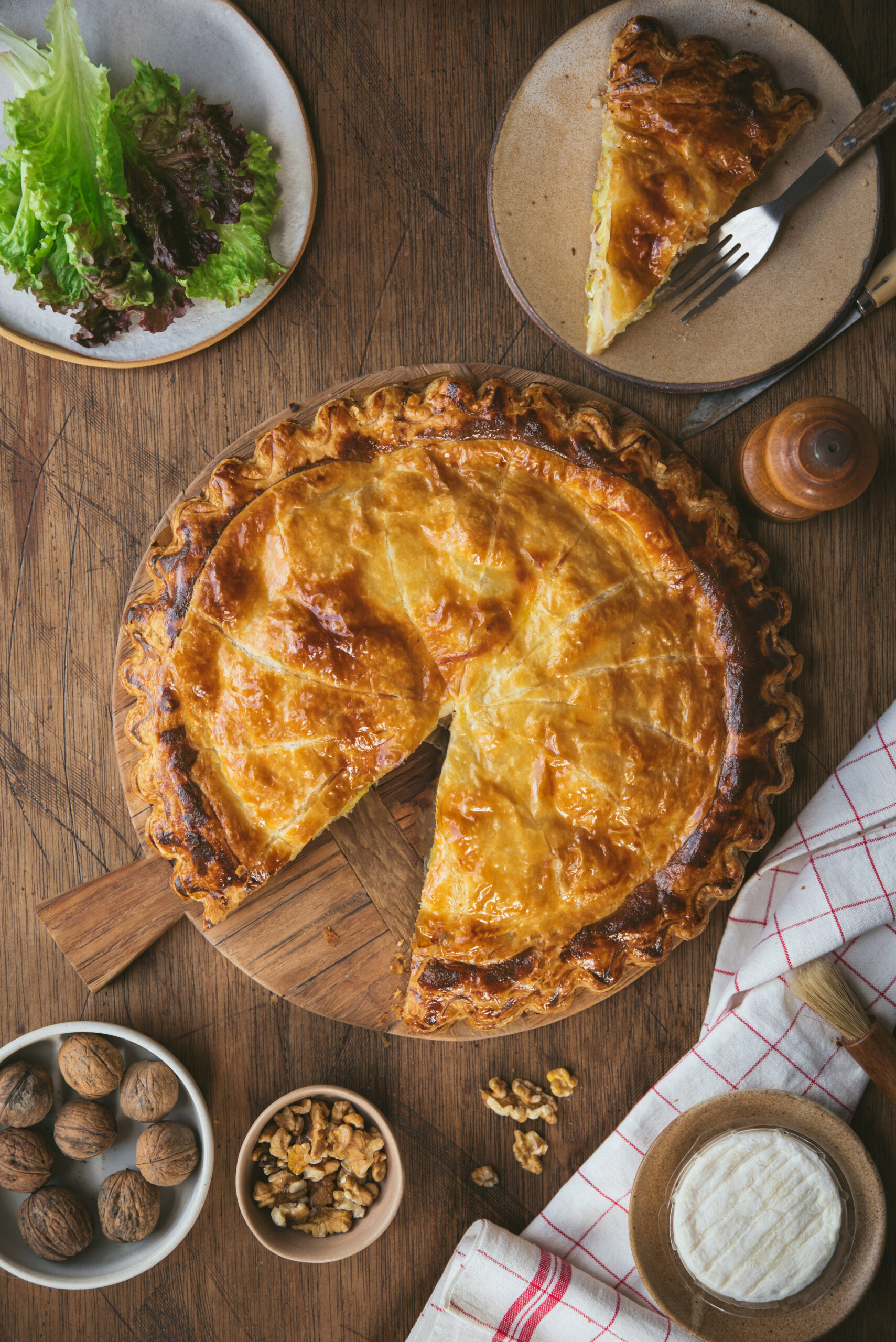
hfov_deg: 27.0
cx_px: 448
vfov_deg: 39.6
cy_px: 671
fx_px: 1865
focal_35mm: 50
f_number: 3.5
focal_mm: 50
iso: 250
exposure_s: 1/125
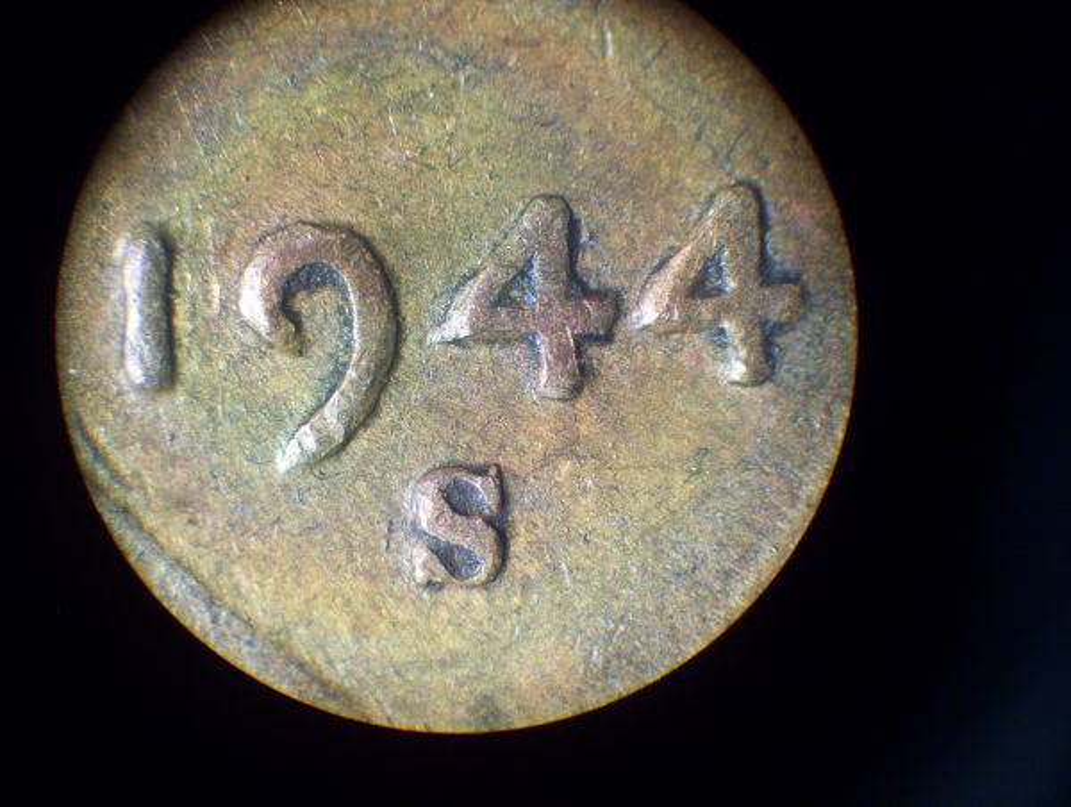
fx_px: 1116
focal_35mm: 36
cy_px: 404
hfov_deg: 51.3
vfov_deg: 39.8
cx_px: 536
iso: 160
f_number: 2.7
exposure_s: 1/10
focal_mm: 6
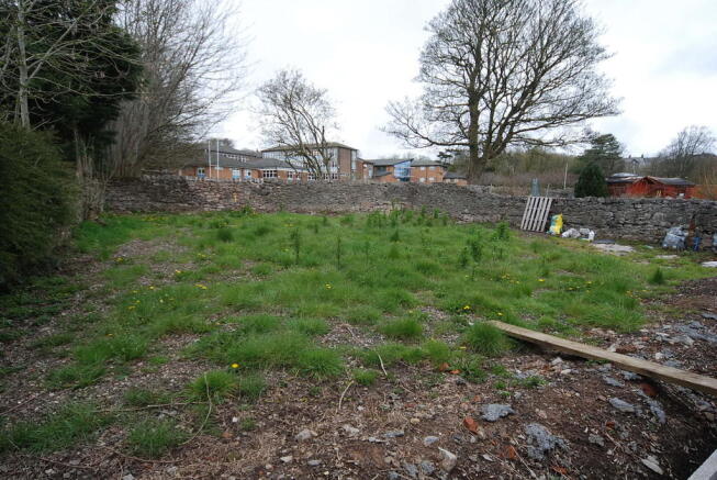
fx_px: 359
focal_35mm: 18
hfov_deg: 89.9
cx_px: 358
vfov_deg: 67.5
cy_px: 240
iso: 100
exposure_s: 1/125
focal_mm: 12
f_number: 5.6
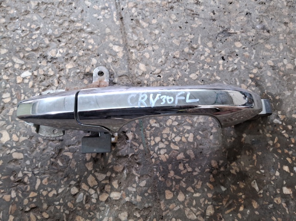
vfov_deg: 53.0
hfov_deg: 67.3
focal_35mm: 26
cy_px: 110
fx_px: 222
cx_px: 148
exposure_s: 1/25
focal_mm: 3.98
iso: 500
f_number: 1.8
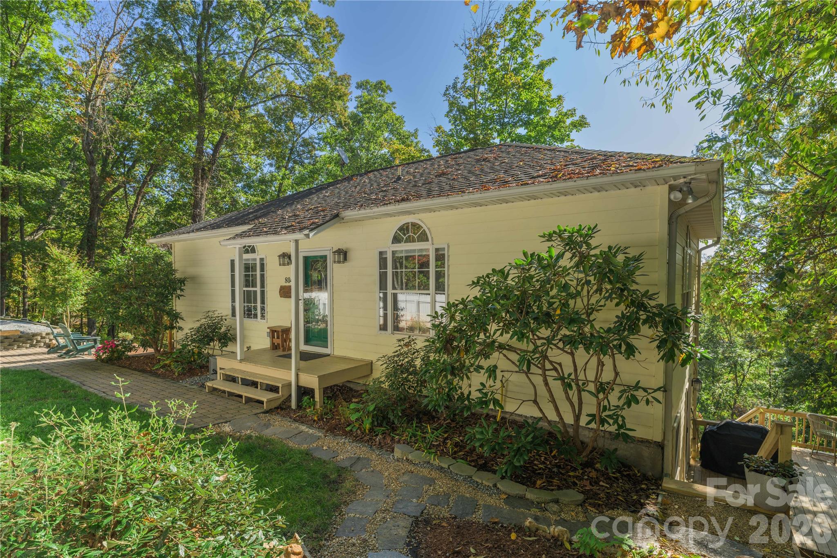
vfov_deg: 67.4
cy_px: 279
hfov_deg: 90.0
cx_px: 418
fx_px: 418
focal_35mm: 18
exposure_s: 1/100
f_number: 8
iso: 80
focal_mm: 18
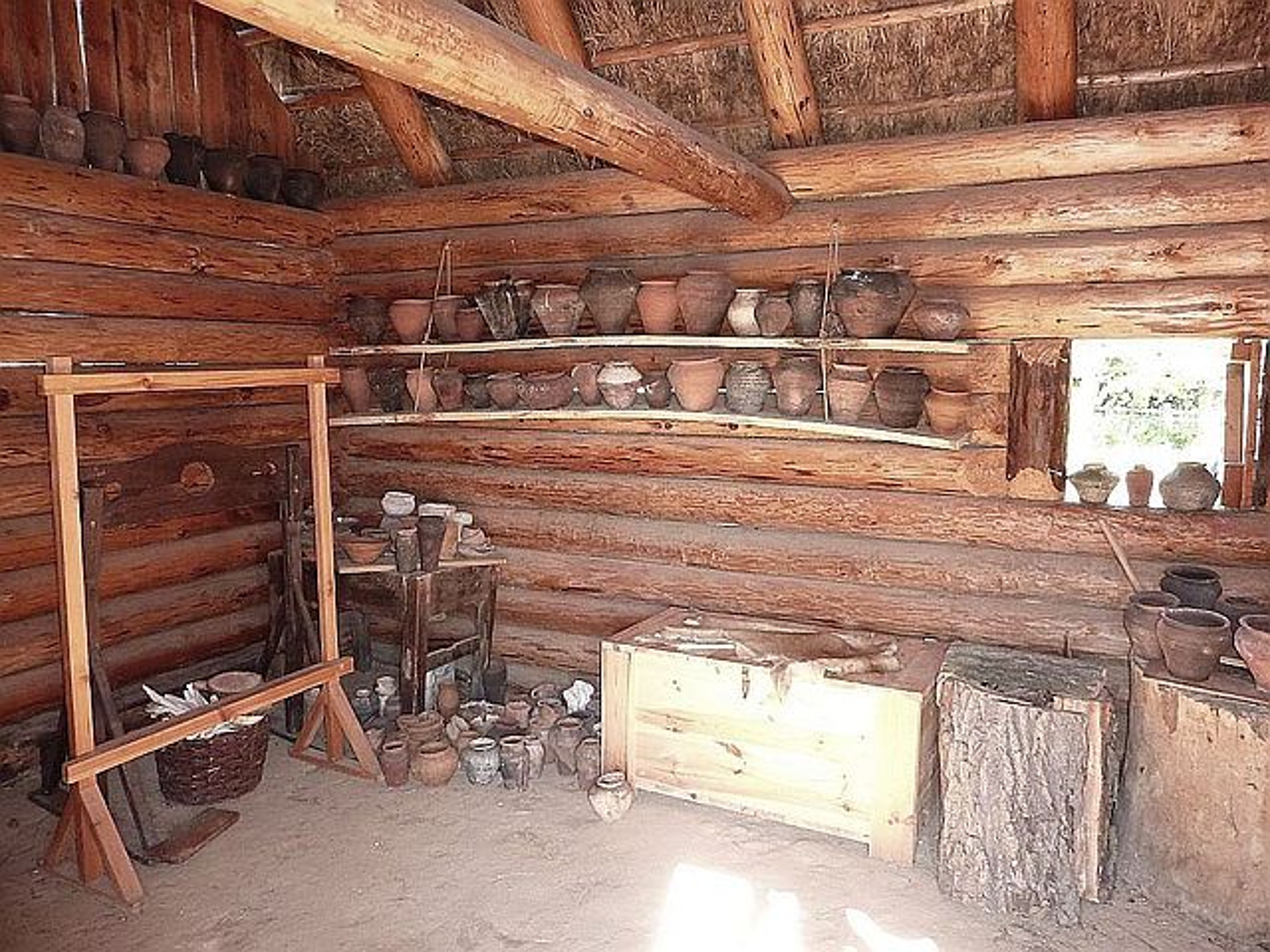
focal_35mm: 25
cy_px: 476
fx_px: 917
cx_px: 635
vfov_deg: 54.9
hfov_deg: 69.4
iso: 400
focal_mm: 4.1
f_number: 3.3
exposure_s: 1/30
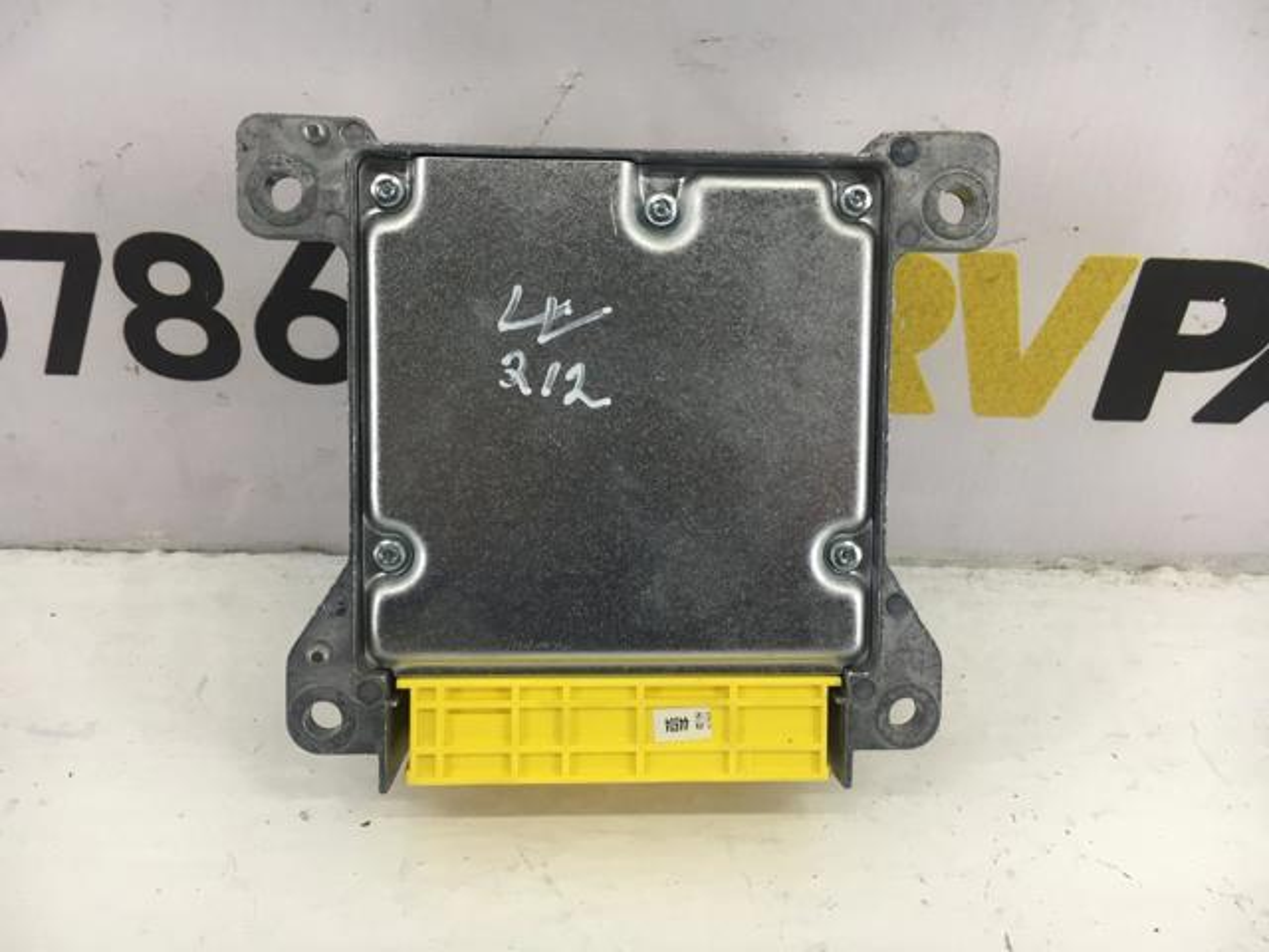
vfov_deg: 48.2
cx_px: 634
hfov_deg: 61.7
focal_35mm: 29
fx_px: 1063
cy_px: 476
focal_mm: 4.15
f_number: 2.2
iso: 25
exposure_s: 1/40
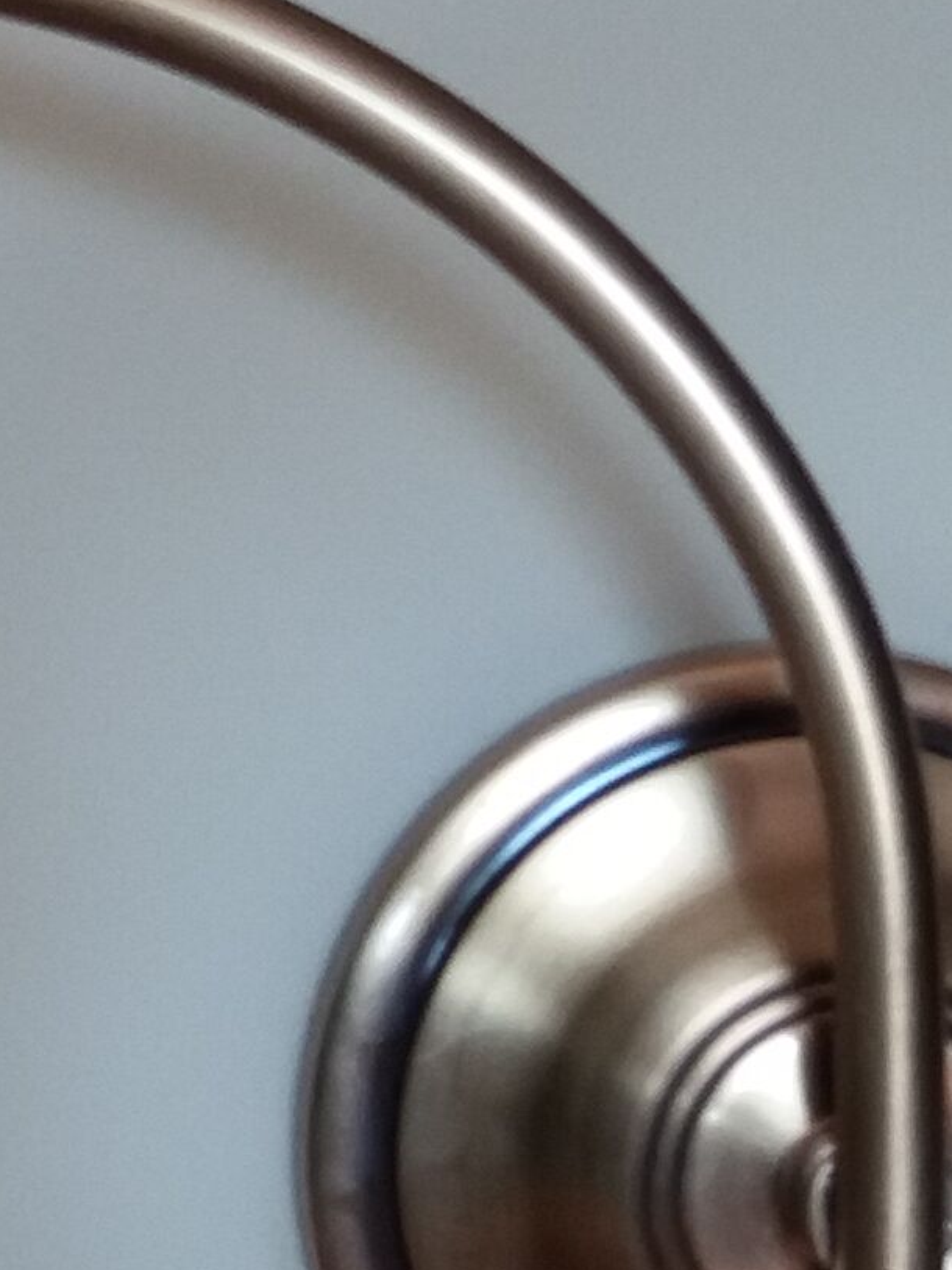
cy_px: 805
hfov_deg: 10.4
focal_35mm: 142
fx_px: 5210
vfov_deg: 13.9
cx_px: 537
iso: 80
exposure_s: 1/40
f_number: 1.9
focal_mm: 3.7
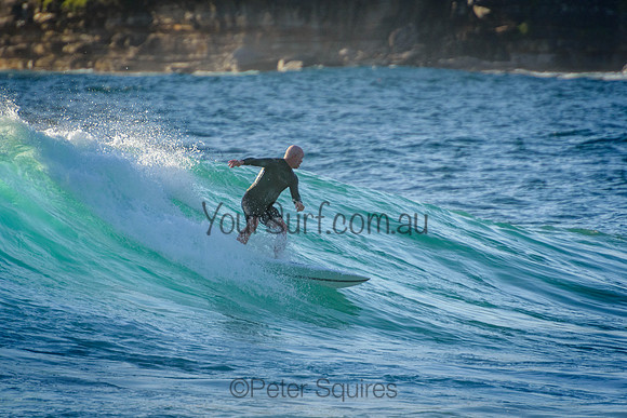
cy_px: 209
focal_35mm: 611
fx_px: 10635
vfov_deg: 2.3
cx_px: 314
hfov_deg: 3.4
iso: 450
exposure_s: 1/2000
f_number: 5.6
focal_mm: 400
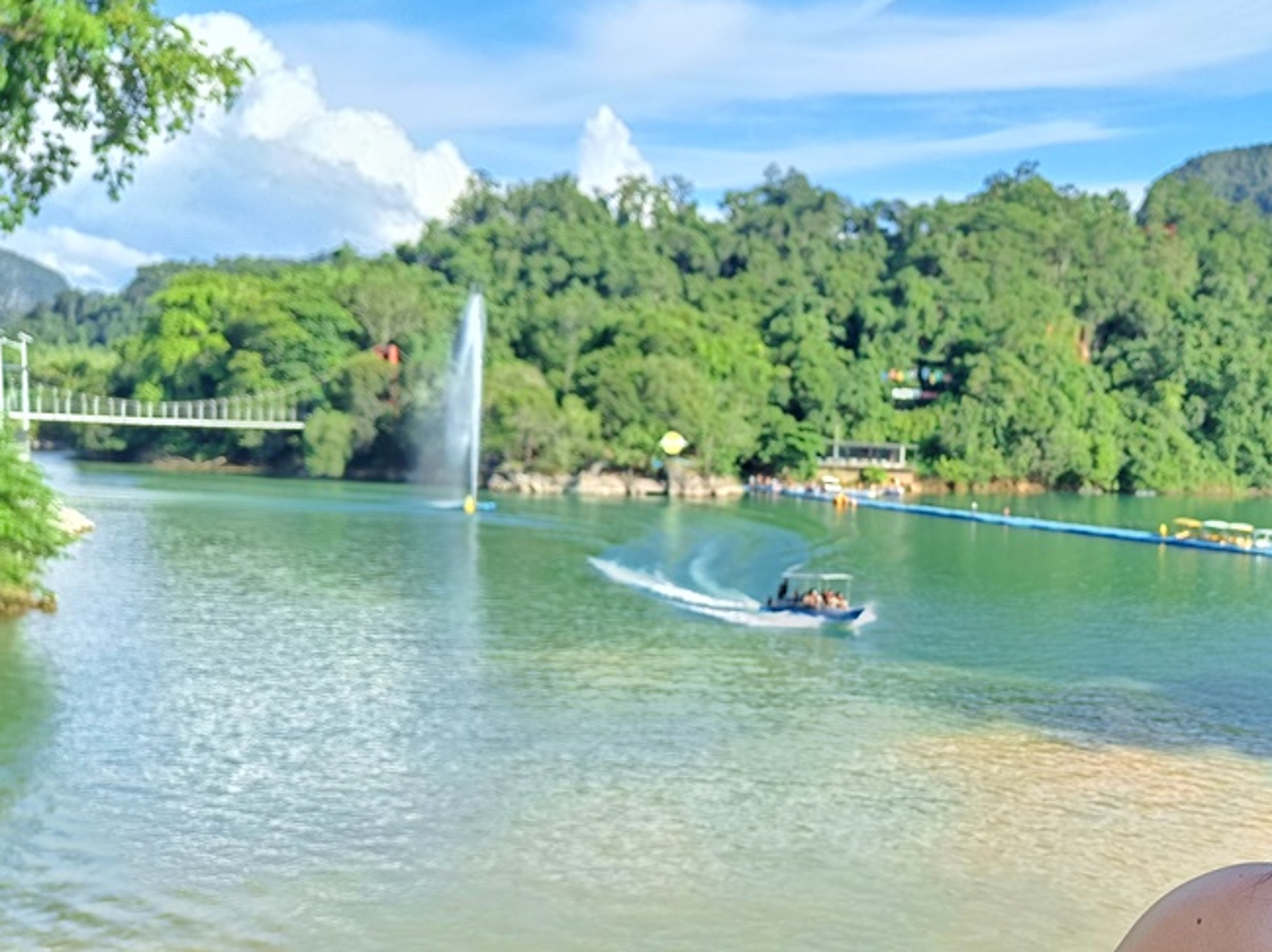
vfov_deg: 38.6
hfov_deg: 48.4
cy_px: 539
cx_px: 939
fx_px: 1359
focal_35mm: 37
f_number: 1.8
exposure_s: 1/230
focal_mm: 5.59
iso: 50
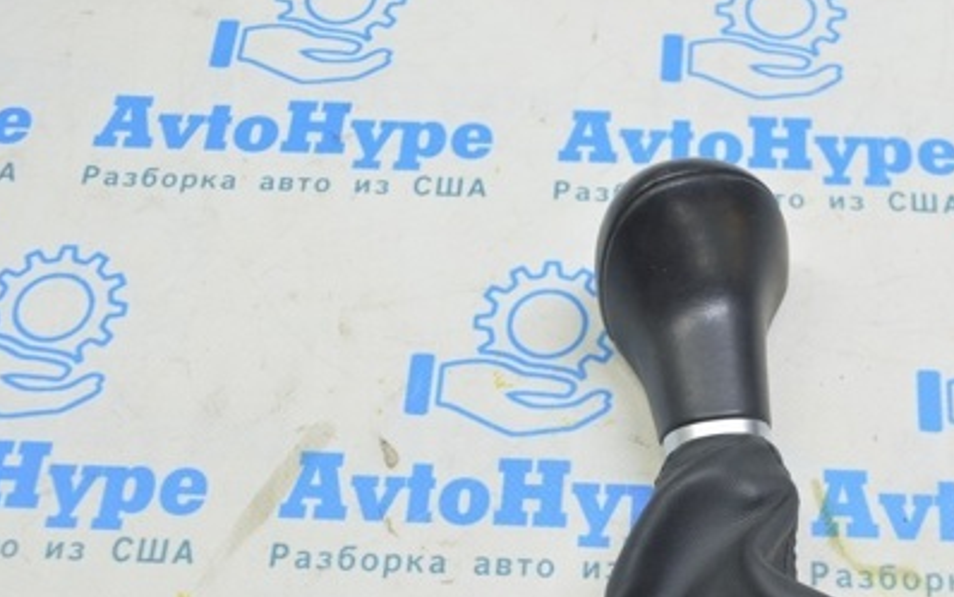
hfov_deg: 37.0
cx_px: 666
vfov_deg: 23.8
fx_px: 1404
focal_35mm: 54
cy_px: 442
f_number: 5.6
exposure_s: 1/20
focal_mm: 22
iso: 400
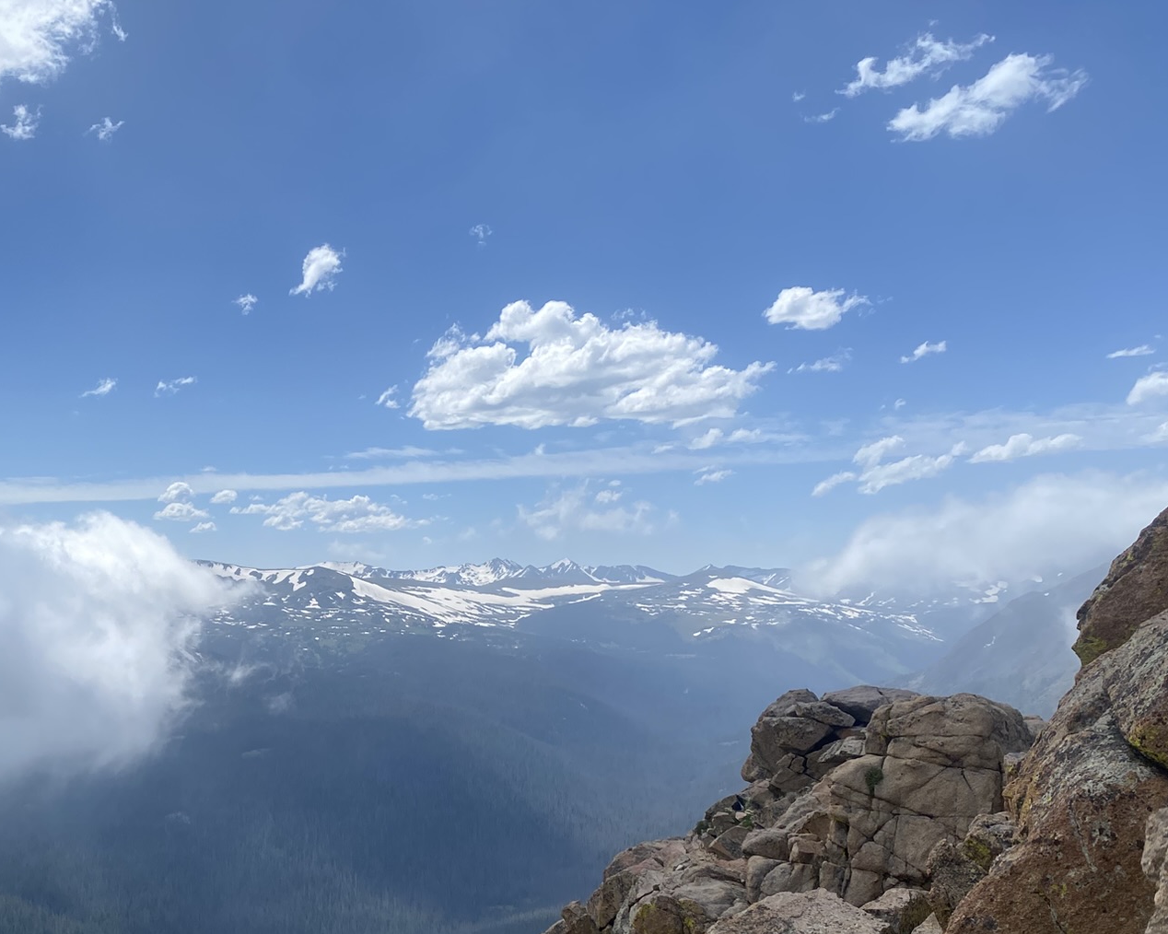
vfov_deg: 35.9
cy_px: 663
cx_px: 334
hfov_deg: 43.7
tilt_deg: -3.9
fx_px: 1417
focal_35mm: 41
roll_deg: -0.2
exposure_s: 1/4608
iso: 32
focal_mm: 4.25
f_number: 1.8
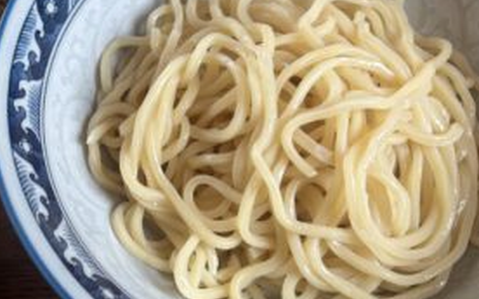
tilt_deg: -62.0
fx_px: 652
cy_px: 138
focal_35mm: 50
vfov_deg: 25.8
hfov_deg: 38.1
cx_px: 64
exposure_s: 1/120
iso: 50
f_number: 1.6
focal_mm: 5.96
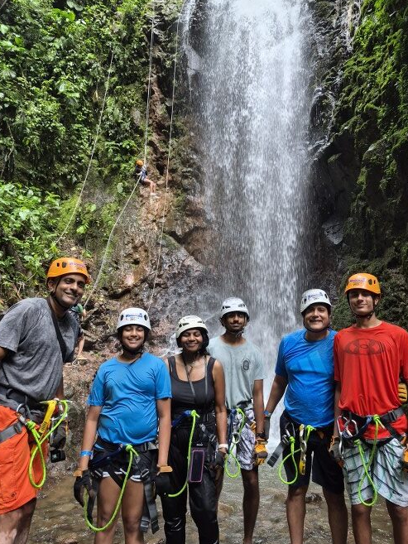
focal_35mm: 28
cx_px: 225
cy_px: 286
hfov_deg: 49.7
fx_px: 440
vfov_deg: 63.4
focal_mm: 5.4
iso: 160
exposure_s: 1/120
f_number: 1.8
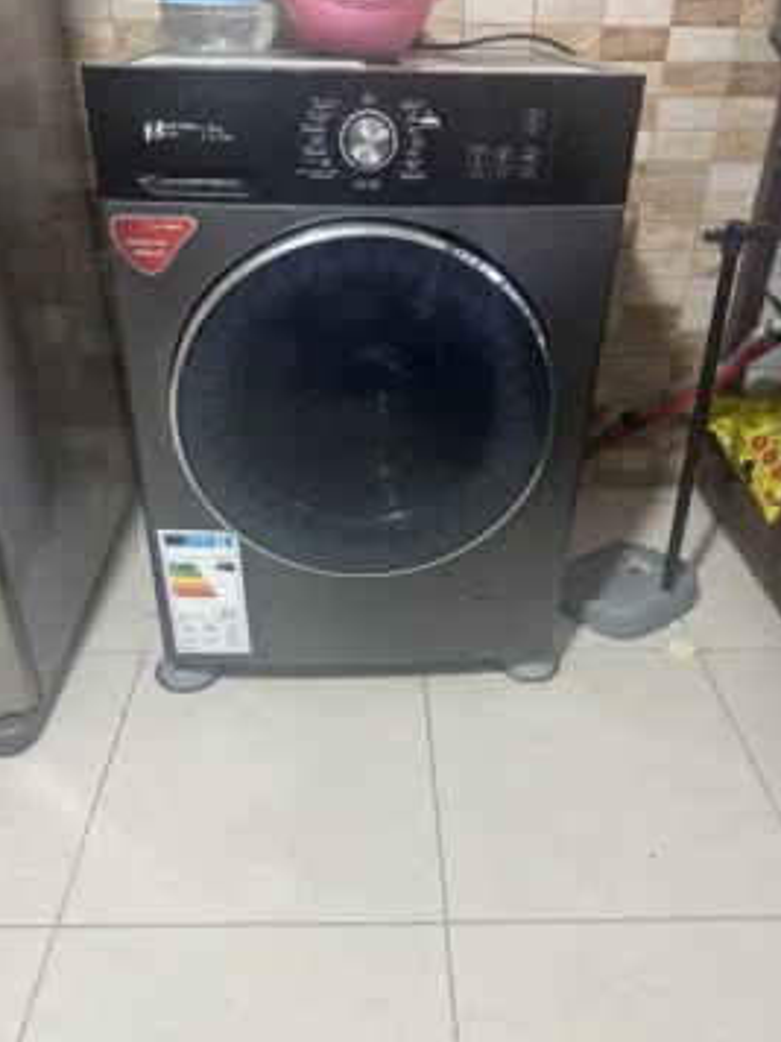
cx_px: 383
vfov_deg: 65.1
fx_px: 812
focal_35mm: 27
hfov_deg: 51.4
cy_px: 460
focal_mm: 6.86
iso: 250
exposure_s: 1/60
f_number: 1.78
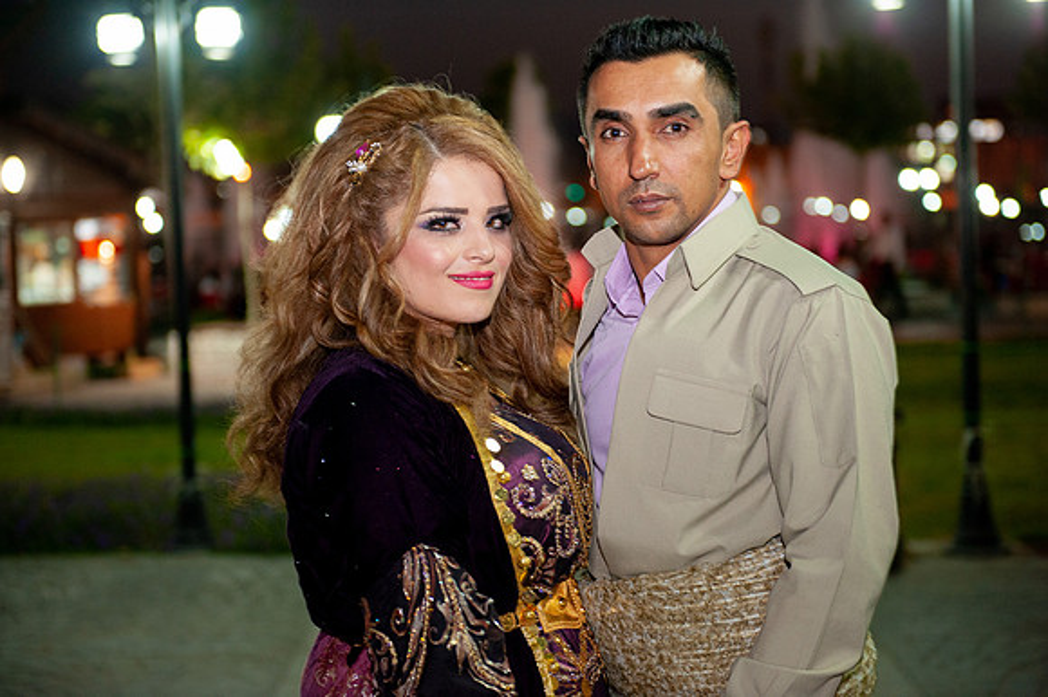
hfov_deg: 28.9
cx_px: 524
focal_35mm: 70
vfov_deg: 19.4
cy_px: 348
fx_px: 2037
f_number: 2.8
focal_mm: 70
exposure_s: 1/20
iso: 1250
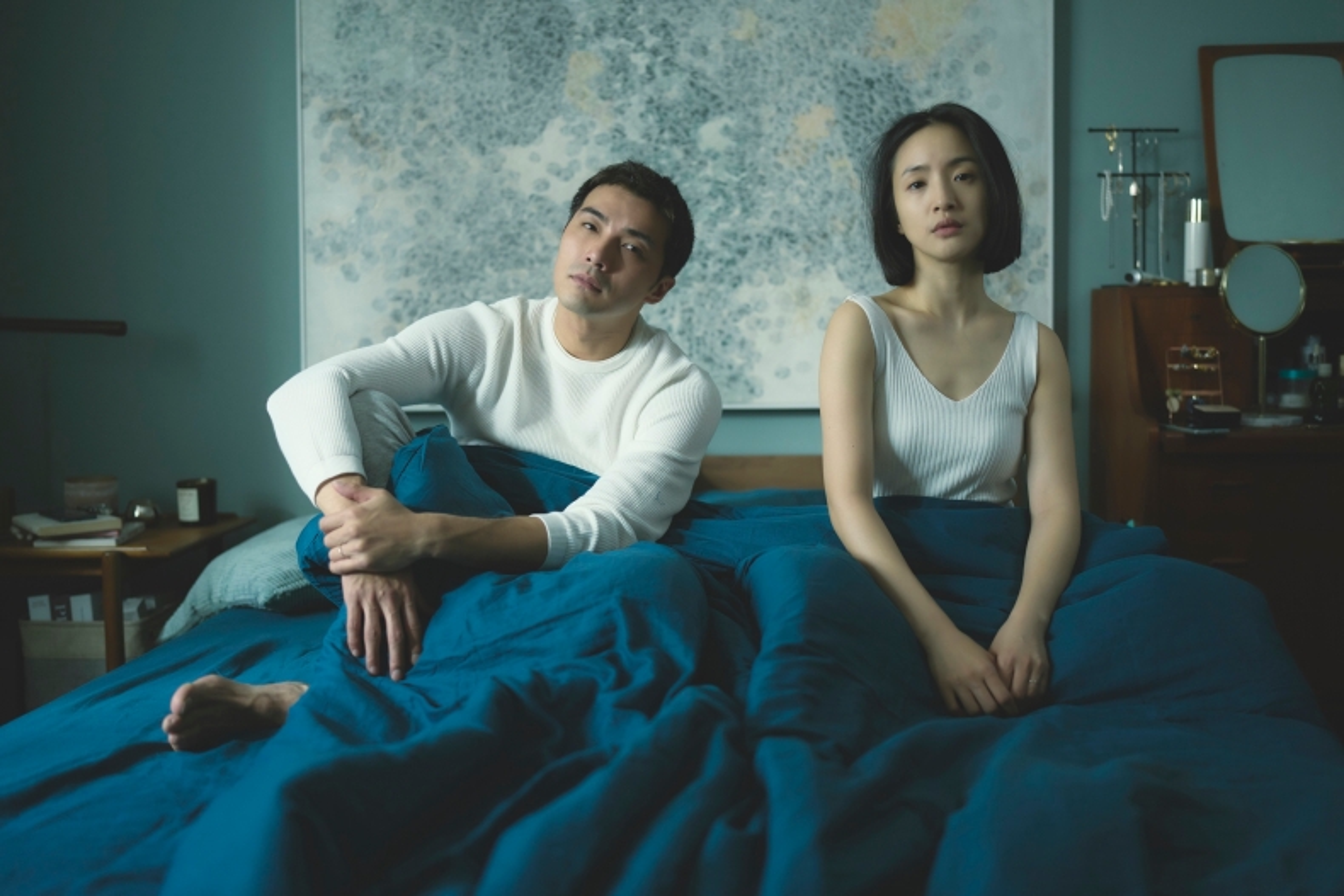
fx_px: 1307
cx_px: 672
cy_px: 448
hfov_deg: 54.4
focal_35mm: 35
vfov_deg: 37.9
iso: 640
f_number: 1.4
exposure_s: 1/200
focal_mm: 35
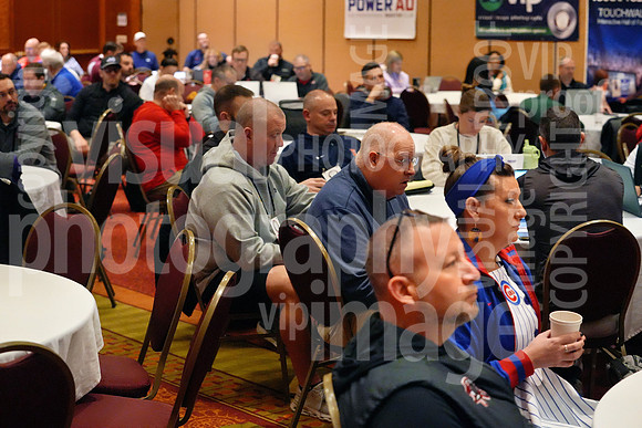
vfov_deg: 19.5
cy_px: 214
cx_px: 321
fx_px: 1249
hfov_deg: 28.8
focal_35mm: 70
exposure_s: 1/250
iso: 12800
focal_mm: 70
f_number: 4.5
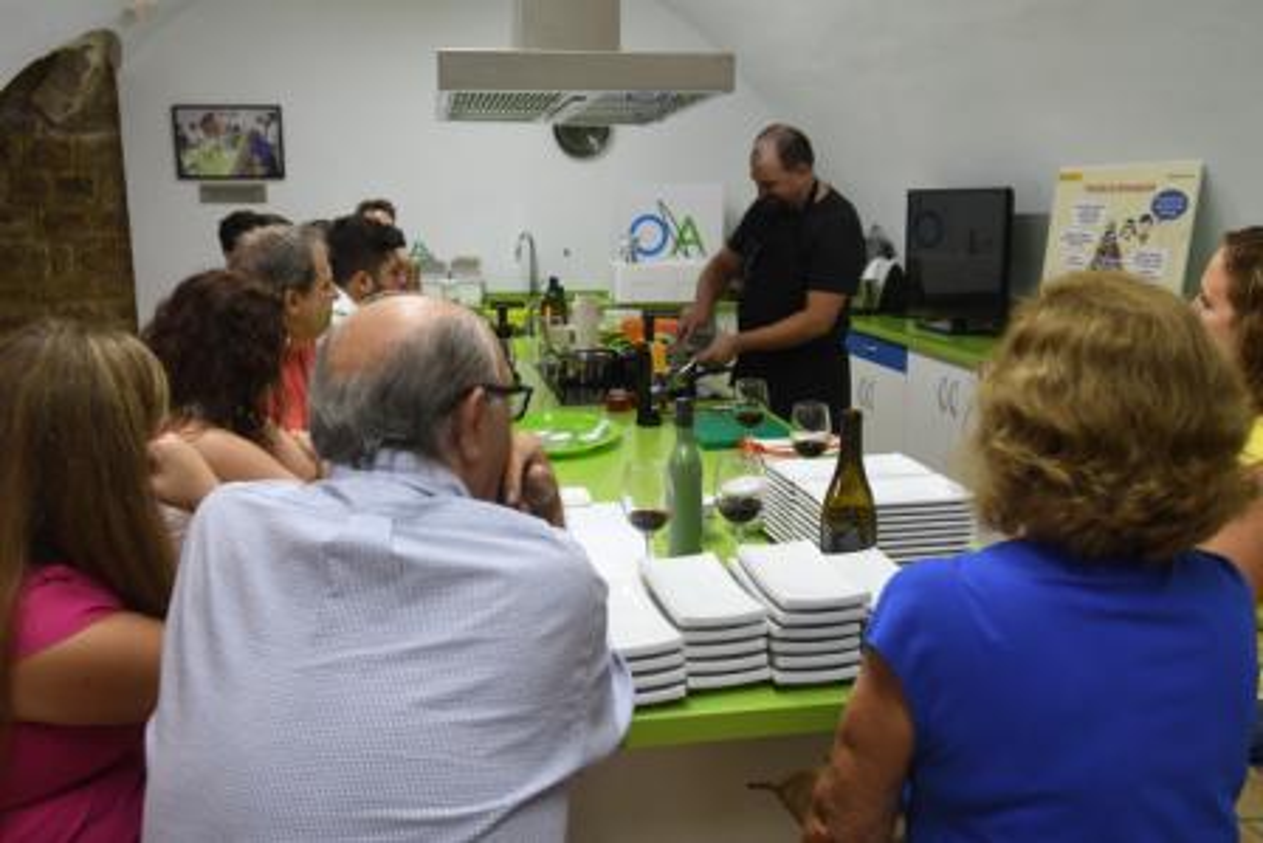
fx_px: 1158
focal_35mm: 33
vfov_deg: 40.0
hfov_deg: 57.2
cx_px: 632
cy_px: 422
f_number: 4
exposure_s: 1/100
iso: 1000
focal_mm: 22
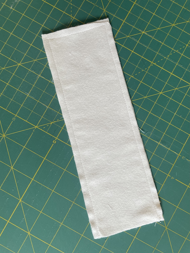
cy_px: 126
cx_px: 95
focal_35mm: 26
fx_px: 190
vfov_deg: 67.3
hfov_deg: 53.1
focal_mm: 4.2
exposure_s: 1/120
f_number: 1.6
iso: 64
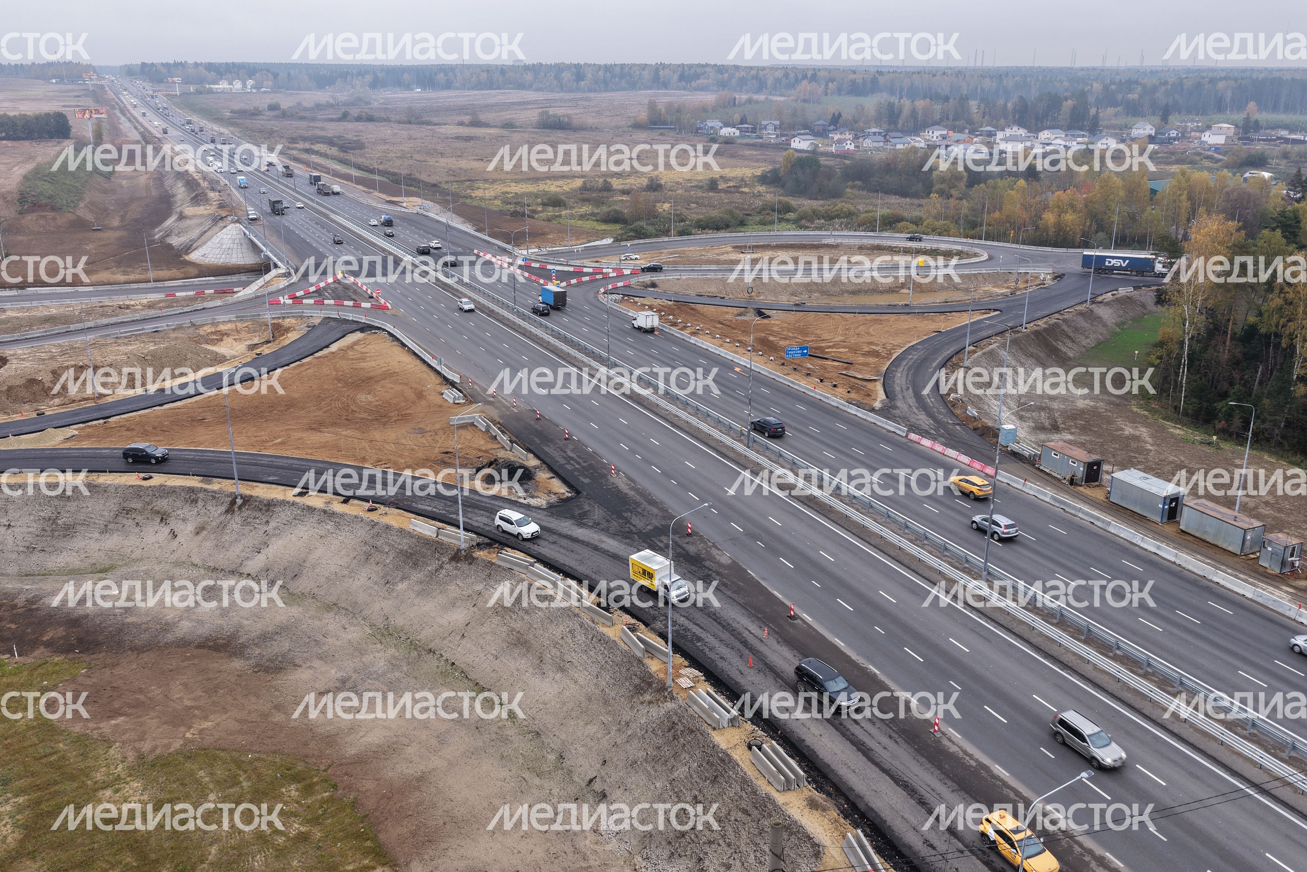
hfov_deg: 65.5
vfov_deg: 46.4
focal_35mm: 28
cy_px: 436
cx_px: 654
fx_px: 1016
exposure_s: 1/160
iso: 140
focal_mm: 14.45
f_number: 2.8
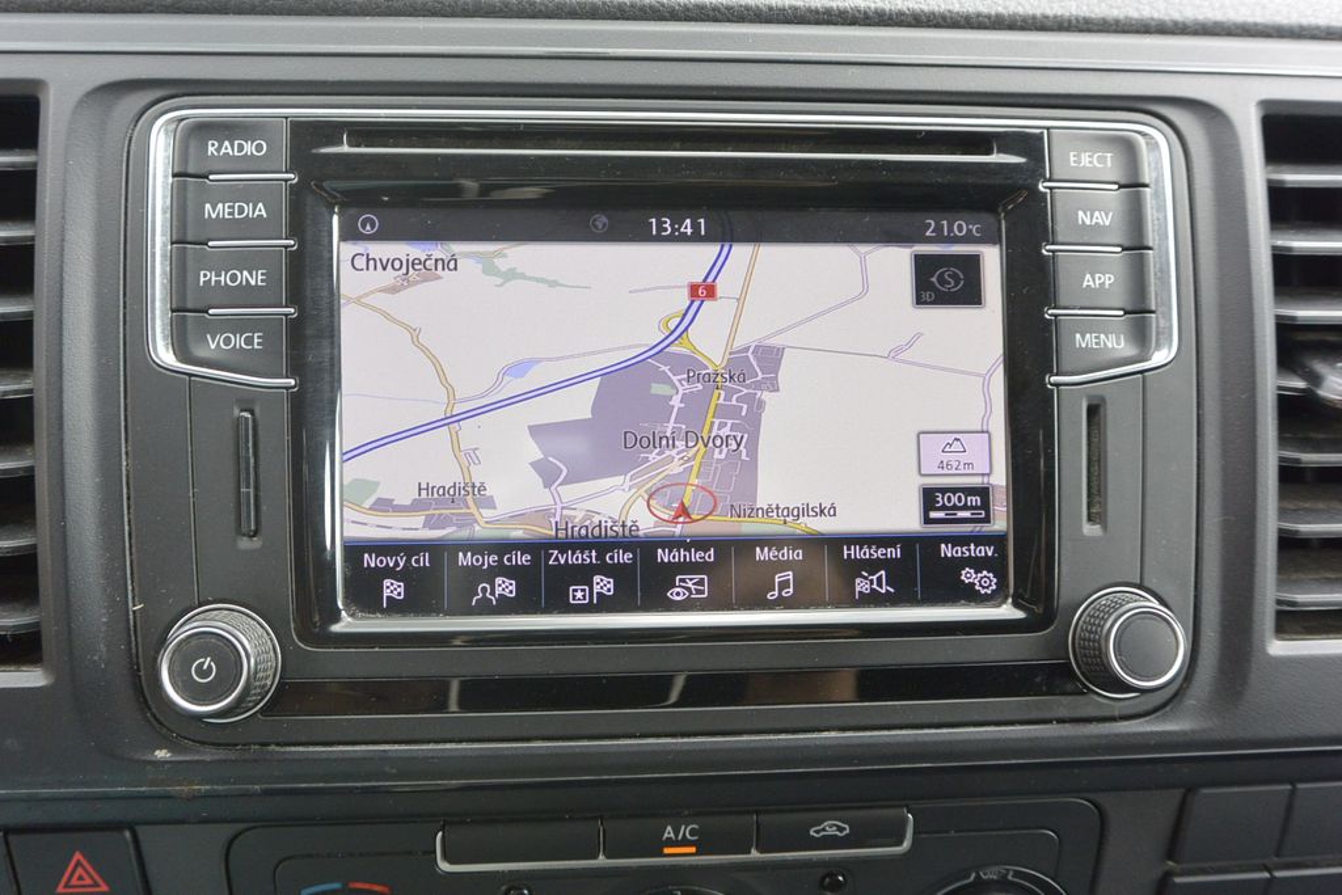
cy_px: 448
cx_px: 671
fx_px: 1156
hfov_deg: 60.3
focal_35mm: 31
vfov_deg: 42.3
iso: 320
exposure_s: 1/125
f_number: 4
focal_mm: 11.8
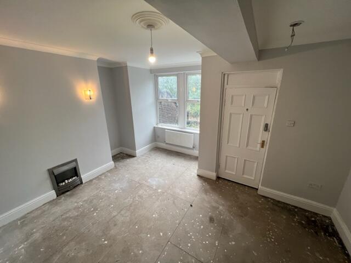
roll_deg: +0.4
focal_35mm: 13
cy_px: 132
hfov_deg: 106.2
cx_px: 176
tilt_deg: -16.6
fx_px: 132
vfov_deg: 89.9
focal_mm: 1.57
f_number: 1.8
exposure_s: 1/99
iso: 80
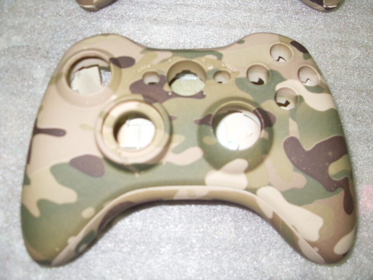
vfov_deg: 40.7
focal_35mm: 35
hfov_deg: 52.6
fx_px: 377
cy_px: 140
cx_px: 186
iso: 100
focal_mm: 6.3
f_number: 2.8
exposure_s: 1/45
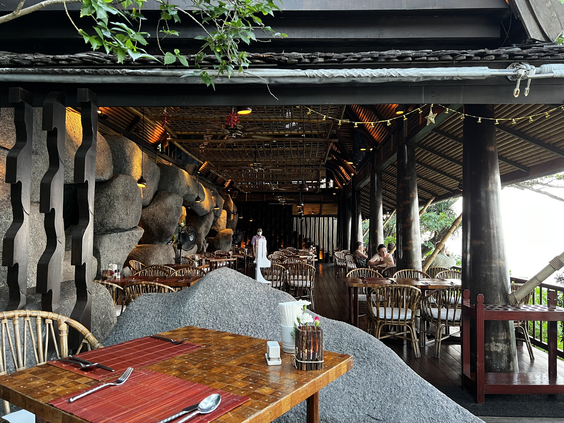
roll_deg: -0.3
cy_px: 212
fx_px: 424
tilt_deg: +2.7
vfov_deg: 53.1
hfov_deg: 67.3
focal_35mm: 26
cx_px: 282
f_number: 1.5
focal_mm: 5.7
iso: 400
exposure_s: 1/50
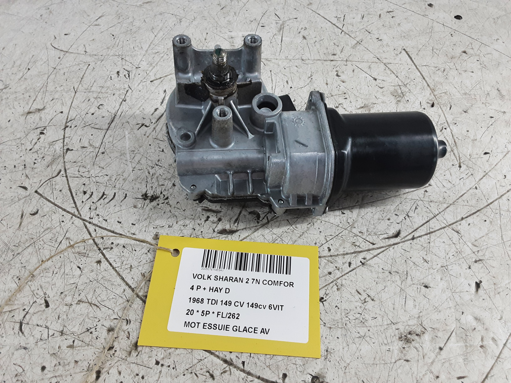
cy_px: 192
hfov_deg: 65.3
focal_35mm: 27
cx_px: 256
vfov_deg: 51.4
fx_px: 399
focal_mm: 2.91
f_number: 1.9
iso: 160
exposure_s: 1/50
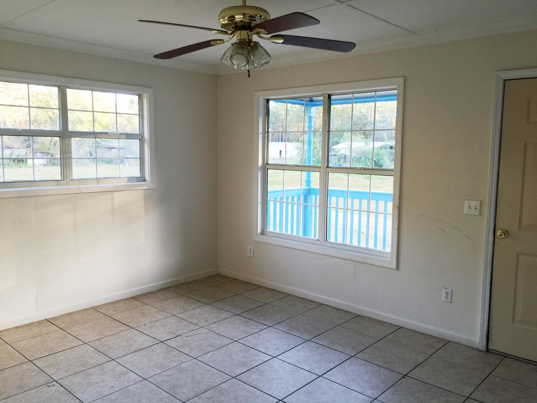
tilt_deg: -5.9
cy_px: 202
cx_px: 268
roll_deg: -0.8
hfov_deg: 61.7
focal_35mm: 29
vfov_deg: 48.2
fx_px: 450
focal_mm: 4.15
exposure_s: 1/30
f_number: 2.2
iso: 32
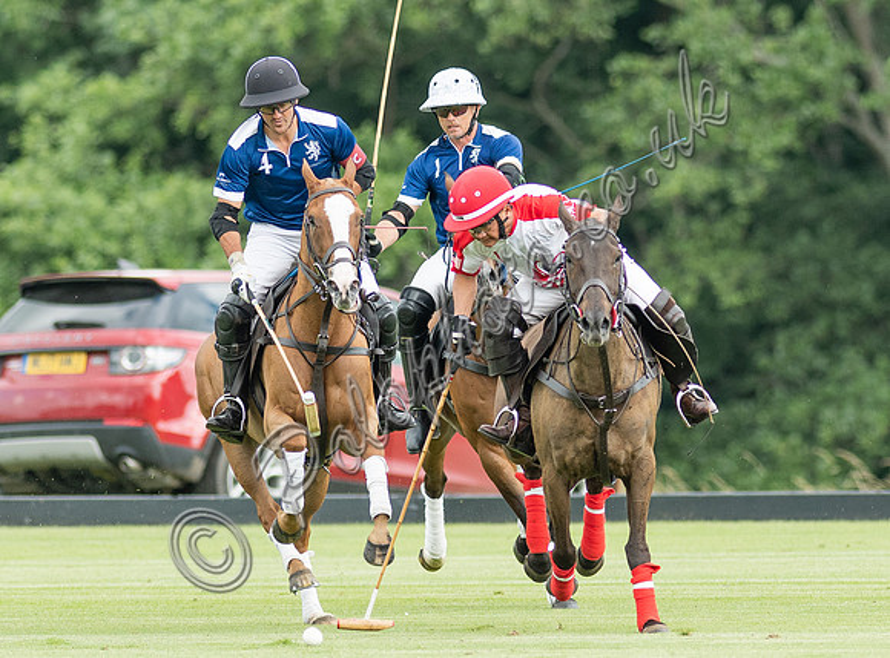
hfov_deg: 2.1
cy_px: 255
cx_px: 581
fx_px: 24063
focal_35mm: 941
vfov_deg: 1.6
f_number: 2.8
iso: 250
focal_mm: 300
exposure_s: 1/1600
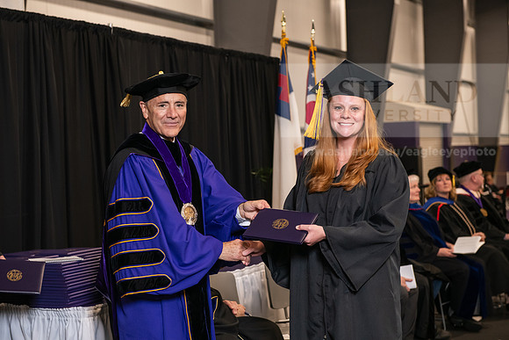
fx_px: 990
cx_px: 254
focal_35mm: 70
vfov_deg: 19.5
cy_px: 170
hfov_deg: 28.8
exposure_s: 1/125
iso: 1600
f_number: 5
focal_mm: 70
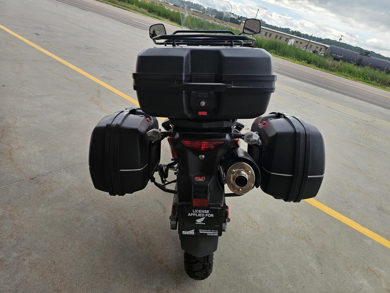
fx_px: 259
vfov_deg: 58.9
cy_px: 146
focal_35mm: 23
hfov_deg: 73.9
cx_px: 195
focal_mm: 6.3
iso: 16
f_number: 1.7
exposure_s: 1/180
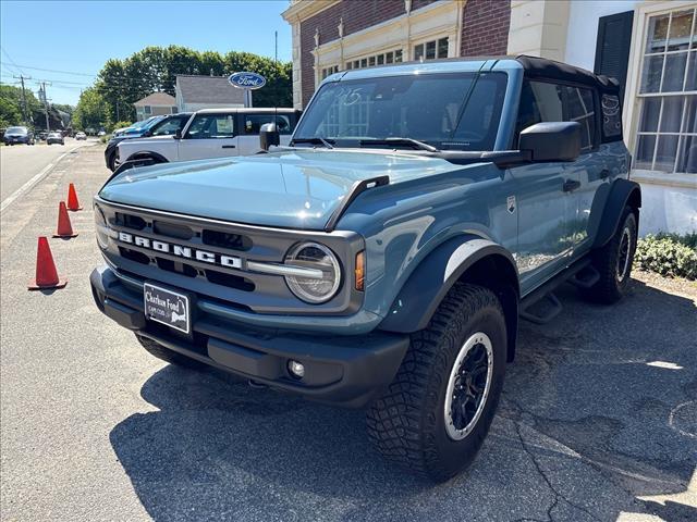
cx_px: 348
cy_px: 261
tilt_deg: -14.3
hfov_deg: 67.3
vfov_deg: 53.1
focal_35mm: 26
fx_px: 524
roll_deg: +1.7
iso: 64
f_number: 1.6
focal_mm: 5.96
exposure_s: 1/1953
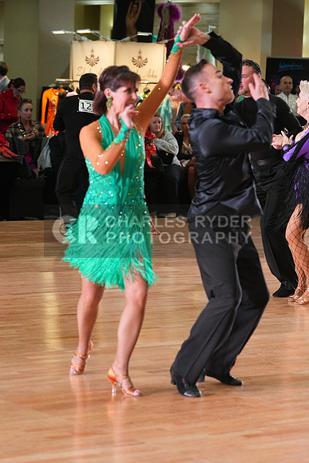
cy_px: 232
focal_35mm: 131
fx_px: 1685
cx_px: 154
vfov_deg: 15.6
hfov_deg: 10.5
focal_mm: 131
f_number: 5
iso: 2500
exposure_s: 1/200
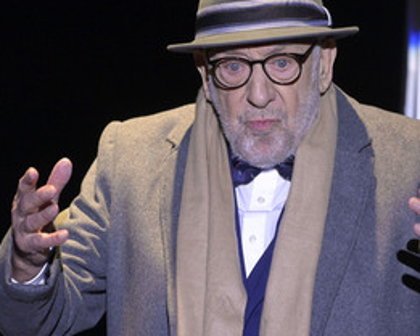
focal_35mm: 599
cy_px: 172
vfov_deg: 2.6
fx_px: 7449
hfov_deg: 3.2
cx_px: 261
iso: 8000
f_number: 5.6
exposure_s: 1/800
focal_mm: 370
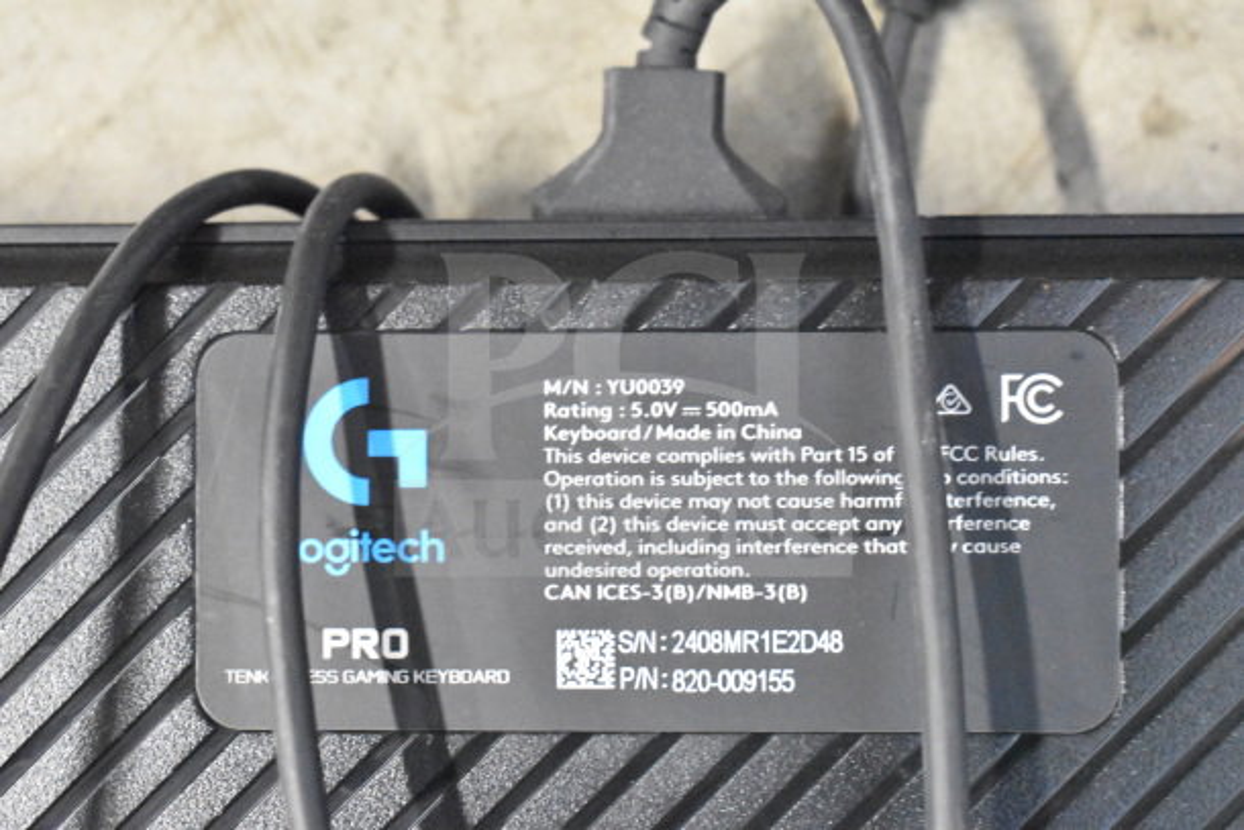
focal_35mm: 60
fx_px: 2074
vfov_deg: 22.6
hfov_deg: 33.4
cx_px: 622
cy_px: 415
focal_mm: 40
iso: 16000
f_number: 5
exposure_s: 1/60
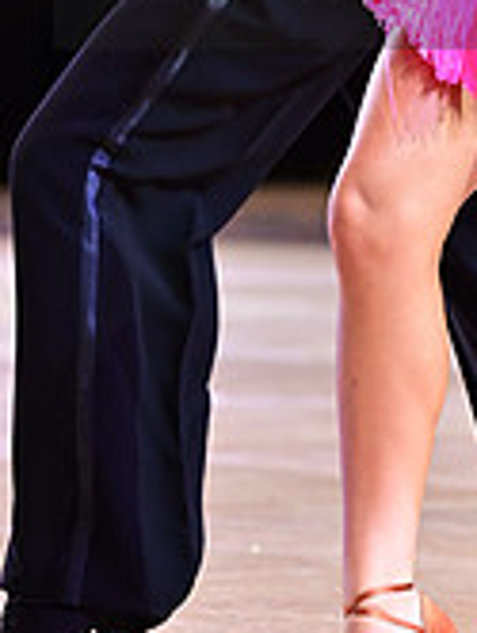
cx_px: 580
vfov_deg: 4.2
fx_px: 8595
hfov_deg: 3.2
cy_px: -76
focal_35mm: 469
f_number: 3.5
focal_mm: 140
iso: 1600
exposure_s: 1/250
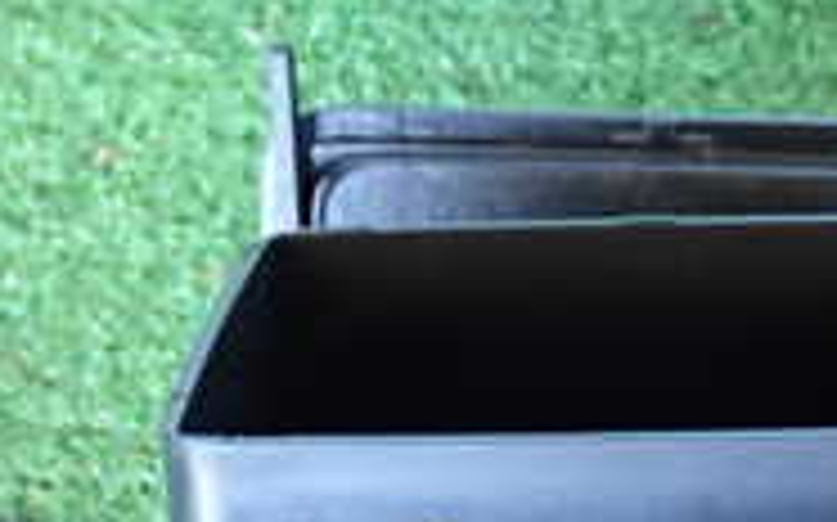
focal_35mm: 123
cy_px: 752
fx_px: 2804
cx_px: 585
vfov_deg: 10.3
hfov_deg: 16.9
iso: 500
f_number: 2.5
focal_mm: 6.37
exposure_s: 1/40
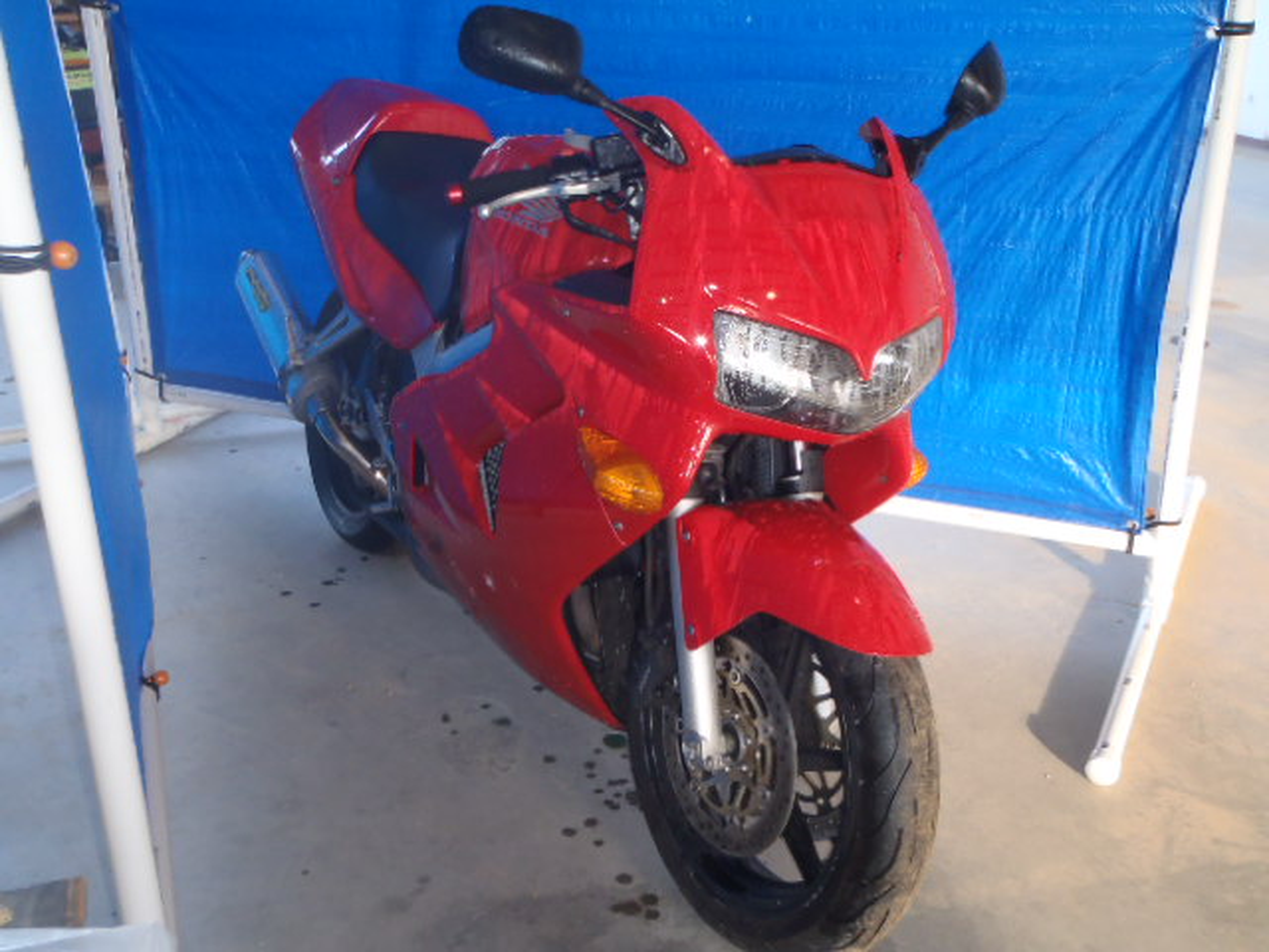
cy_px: 476
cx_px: 634
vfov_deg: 39.7
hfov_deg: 51.4
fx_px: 1320
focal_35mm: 36
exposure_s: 1/40
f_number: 4.1
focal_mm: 6.53
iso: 200
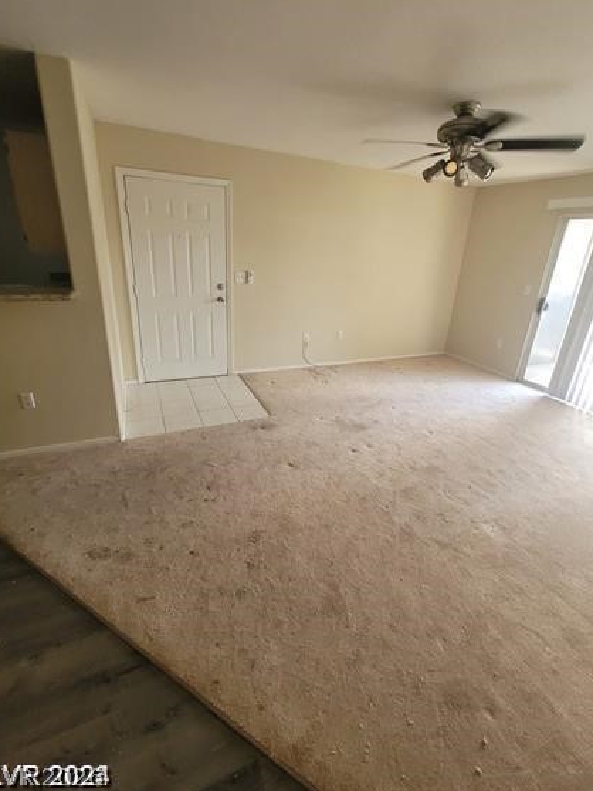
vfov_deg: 101.9
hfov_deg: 85.7
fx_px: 320
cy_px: 371
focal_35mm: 14
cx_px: 302
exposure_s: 1/60
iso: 320
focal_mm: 2.2
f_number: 2.2
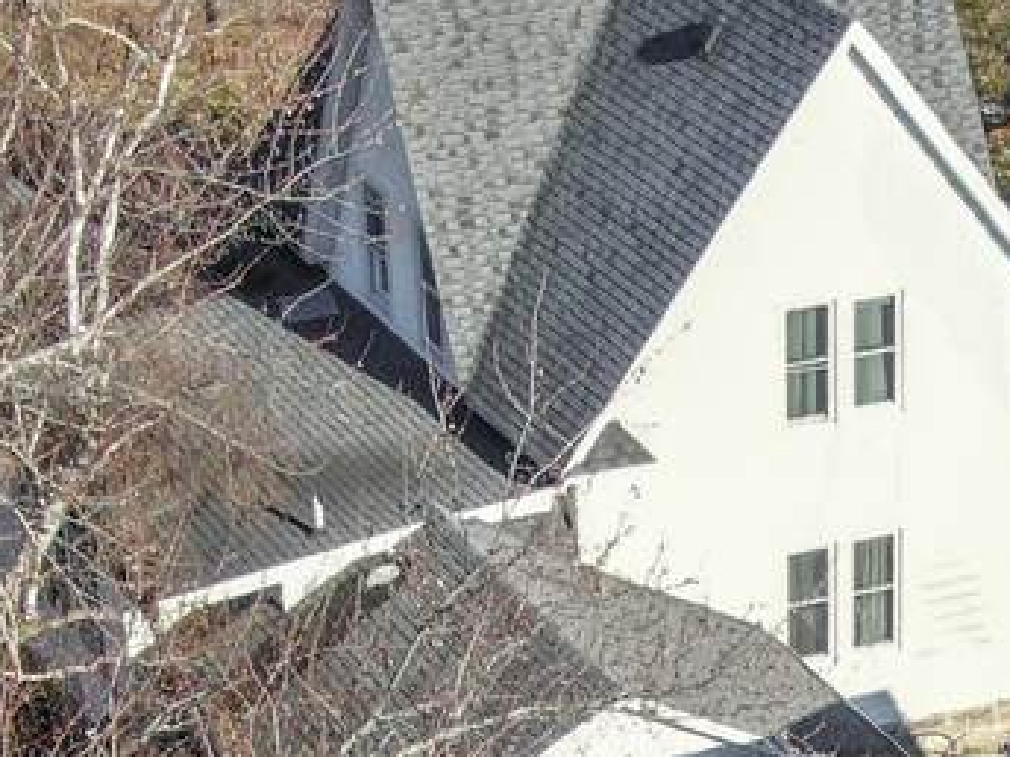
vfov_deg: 10.5
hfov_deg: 14.4
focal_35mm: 134
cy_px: 1300
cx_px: 1051
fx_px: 3910
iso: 100
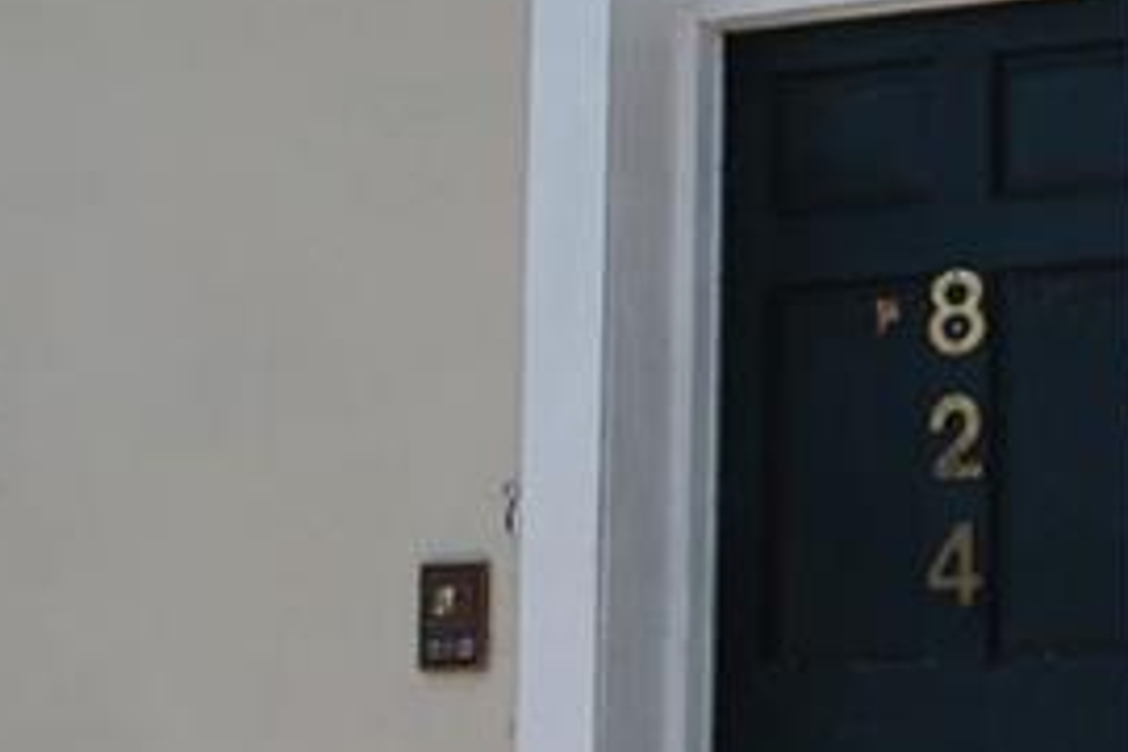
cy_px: 288
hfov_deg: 13.7
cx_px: 1145
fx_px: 4637
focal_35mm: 148
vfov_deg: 9.3
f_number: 8
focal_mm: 26
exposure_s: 1/200
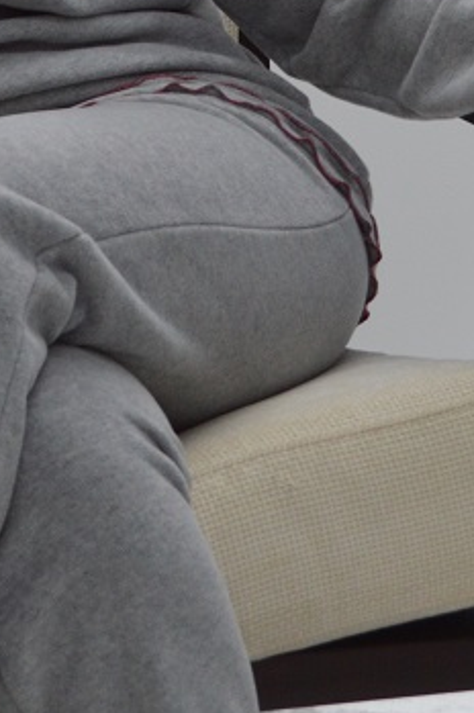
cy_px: -96
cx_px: -57
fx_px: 3839
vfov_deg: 10.5
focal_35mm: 194
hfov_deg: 7.0
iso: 250
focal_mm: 30
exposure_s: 1/60
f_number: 5.6
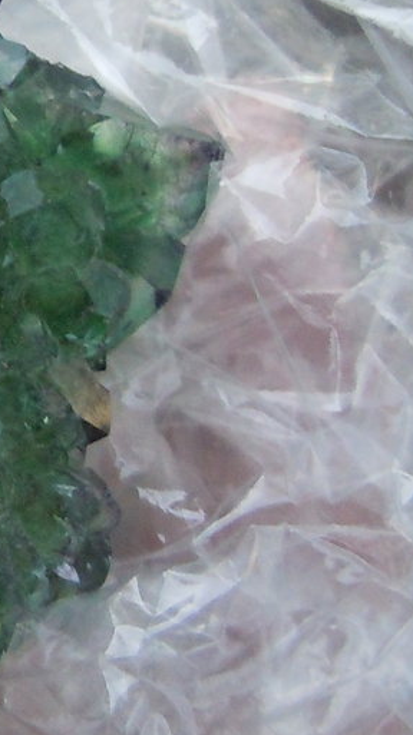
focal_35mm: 102
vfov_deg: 20.8
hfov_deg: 11.1
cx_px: -331
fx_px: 1989
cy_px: 165
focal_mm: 5.4
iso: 400
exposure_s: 1/30
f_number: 3.5
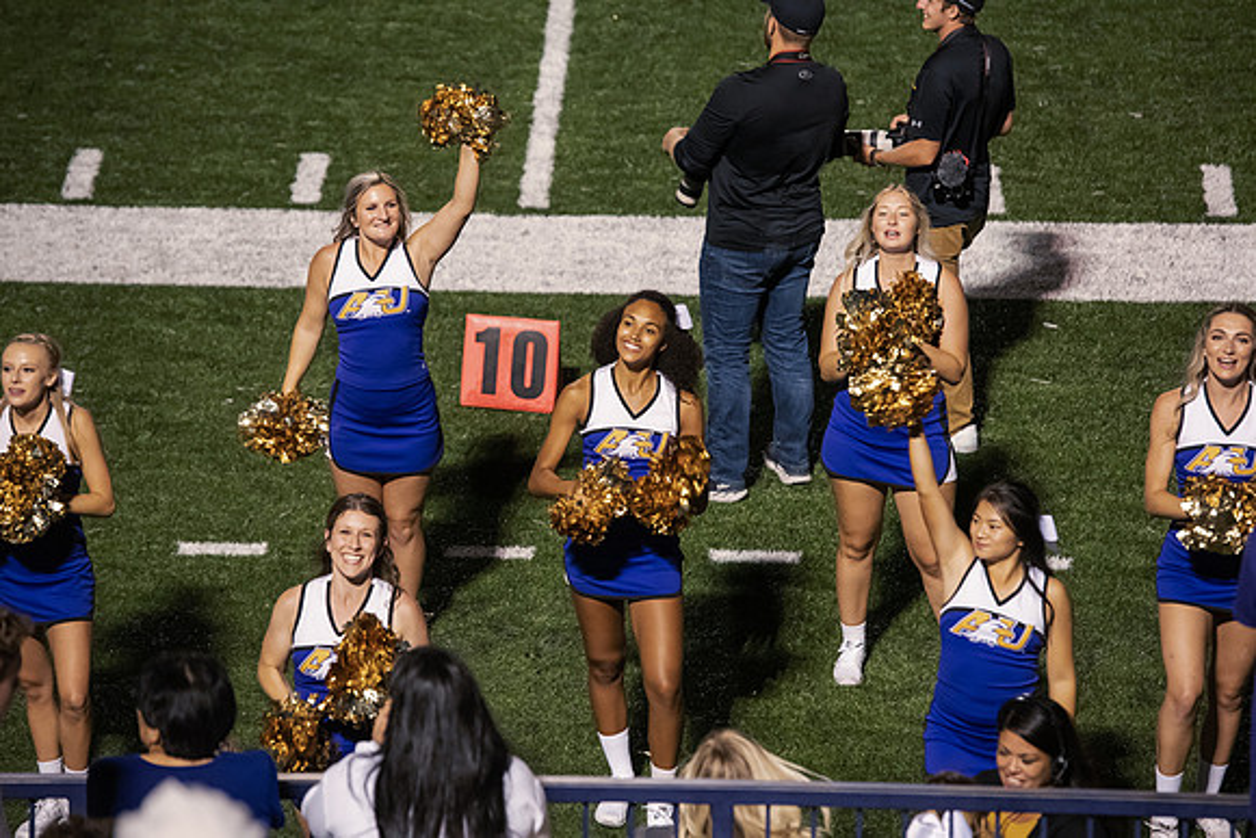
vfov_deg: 7.9
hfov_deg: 11.7
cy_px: 419
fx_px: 6107
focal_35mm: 175
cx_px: 628
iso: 4000
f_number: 4
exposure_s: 1/500
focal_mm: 175
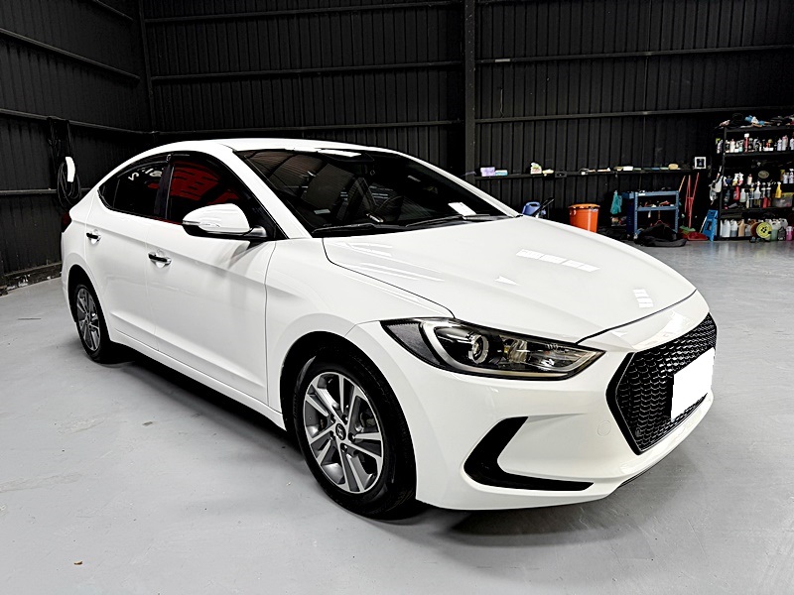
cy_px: 298
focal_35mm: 24
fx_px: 550
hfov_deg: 71.6
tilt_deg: -11.4
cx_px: 397
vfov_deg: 56.8
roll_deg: +1.5
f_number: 1.78
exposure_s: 1/121
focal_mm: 6.76
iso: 100
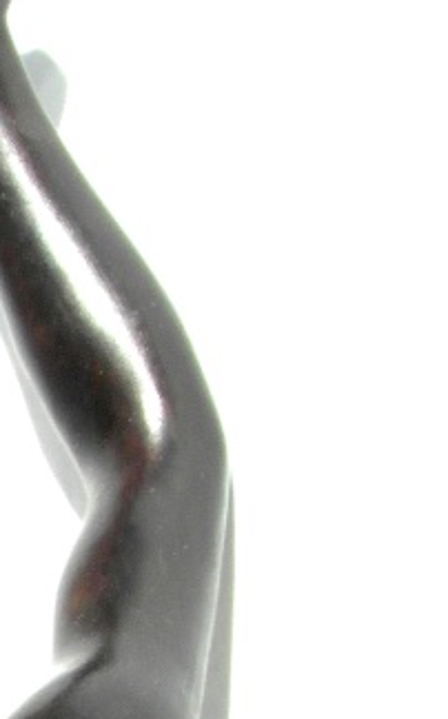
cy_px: 1087
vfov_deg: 12.4
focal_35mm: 161
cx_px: -483
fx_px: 3151
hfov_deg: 7.7
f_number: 5.8
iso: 80
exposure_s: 1/350
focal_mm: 6.8
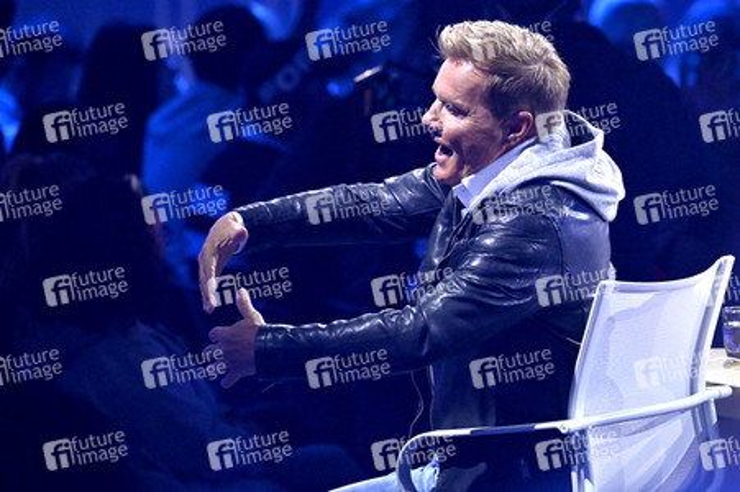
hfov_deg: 5.2
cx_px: 370
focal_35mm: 400
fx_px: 8216
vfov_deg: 3.4
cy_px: 246
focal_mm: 400
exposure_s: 1/640
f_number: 5.6
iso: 5000
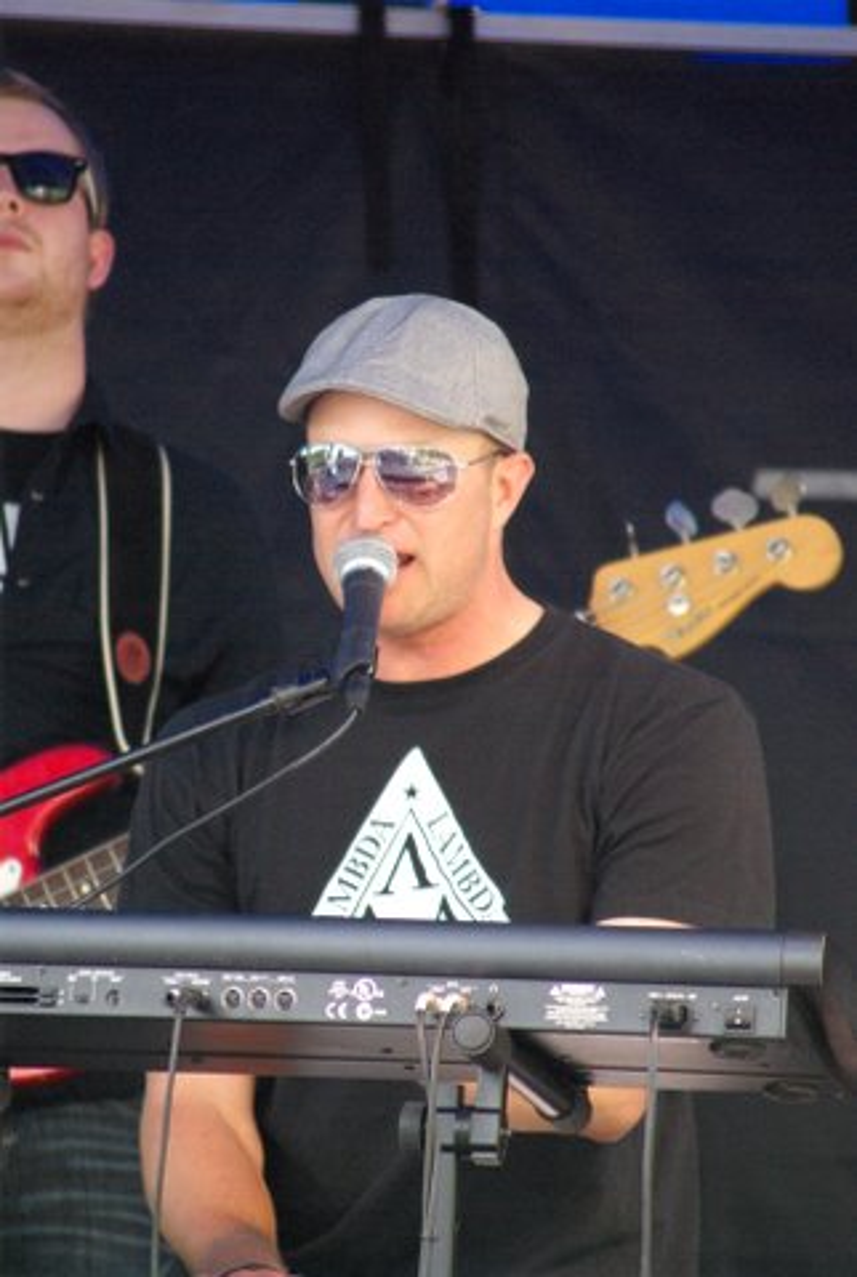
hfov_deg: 3.1
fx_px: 15998
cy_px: 638
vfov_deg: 4.6
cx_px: 428
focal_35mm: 450
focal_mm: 300
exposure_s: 1/125
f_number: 5.8
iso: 1600
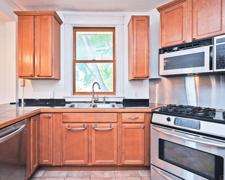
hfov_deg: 89.5
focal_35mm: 17
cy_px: 87
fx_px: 113
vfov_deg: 76.9
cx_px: 104
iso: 200
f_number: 4
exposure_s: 1/60
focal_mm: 14
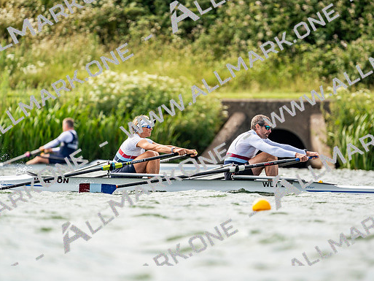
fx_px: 7046
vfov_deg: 2.3
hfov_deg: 3.0
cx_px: 210
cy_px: 140
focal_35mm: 652
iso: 500
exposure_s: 1/2000
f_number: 6.3
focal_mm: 600
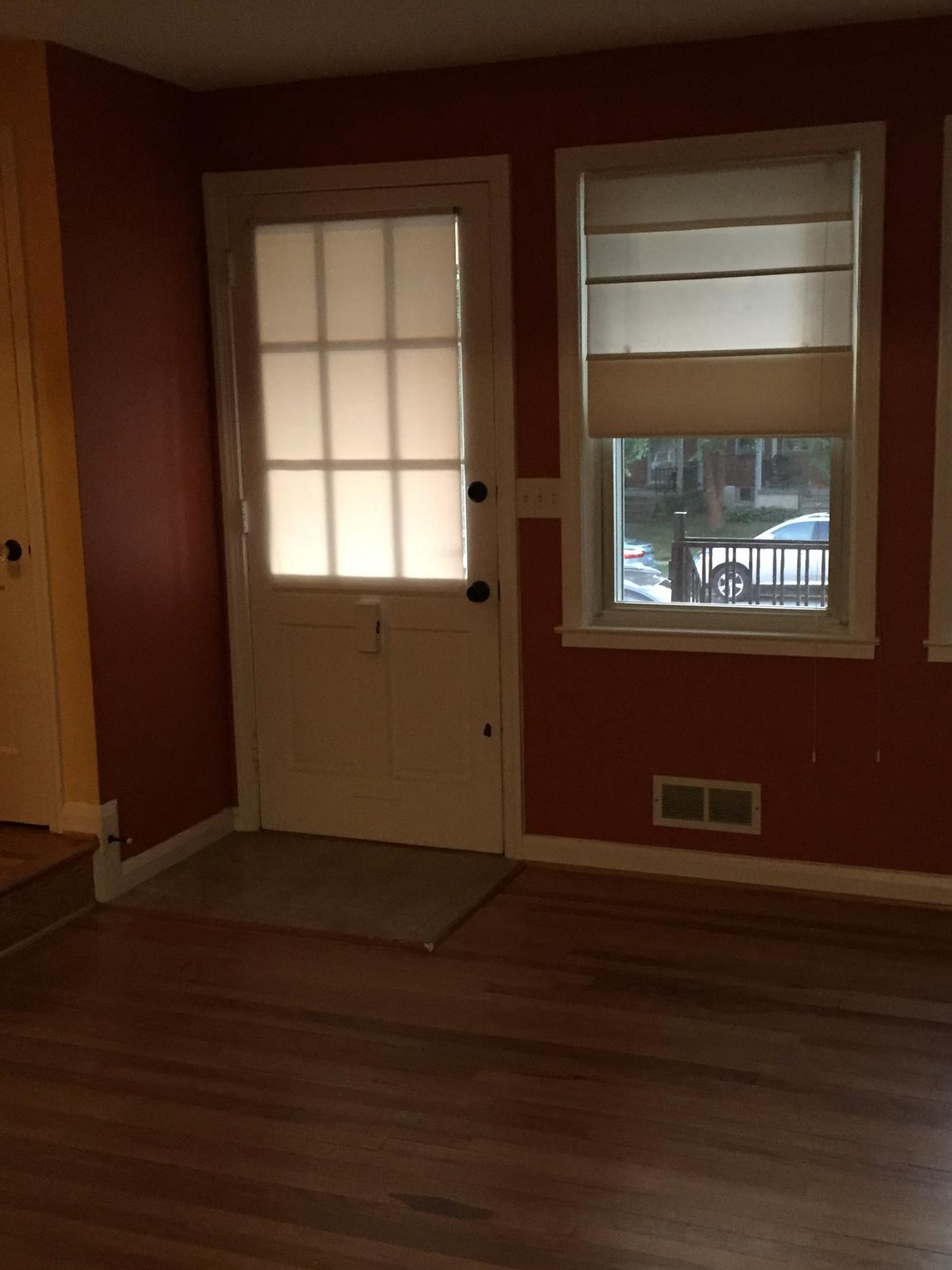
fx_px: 1430
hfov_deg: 36.7
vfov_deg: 47.9
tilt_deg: -10.5
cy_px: 639
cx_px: 544
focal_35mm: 39
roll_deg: -0.3
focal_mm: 4.15
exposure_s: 1/17
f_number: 2.2
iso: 250
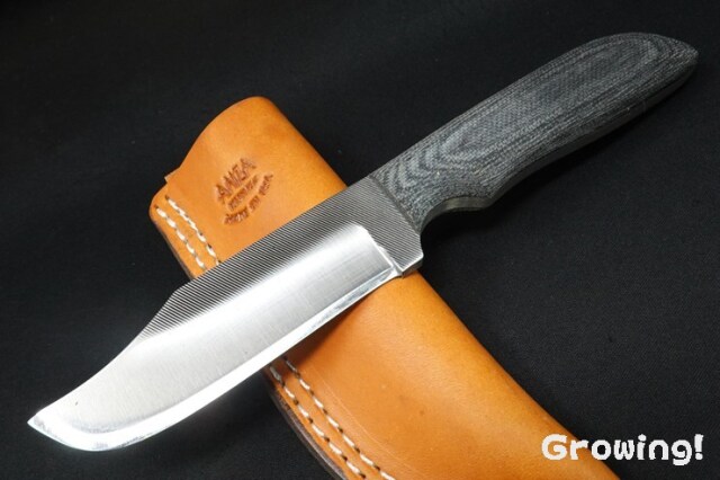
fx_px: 600
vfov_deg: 43.6
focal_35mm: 30
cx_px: 360
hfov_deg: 62.0
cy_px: 240
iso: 1000
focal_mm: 11.29
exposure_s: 1/30
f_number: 10
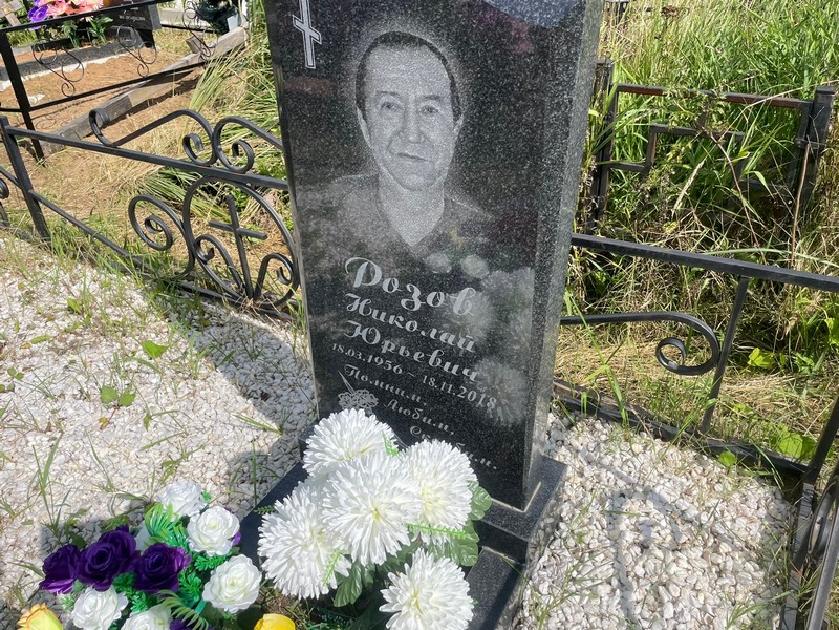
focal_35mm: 26
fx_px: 630
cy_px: 315
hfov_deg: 67.3
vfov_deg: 53.1
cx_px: 420
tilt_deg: -37.7
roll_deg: +2.7
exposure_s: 1/4132
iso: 32
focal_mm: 4.2
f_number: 1.6
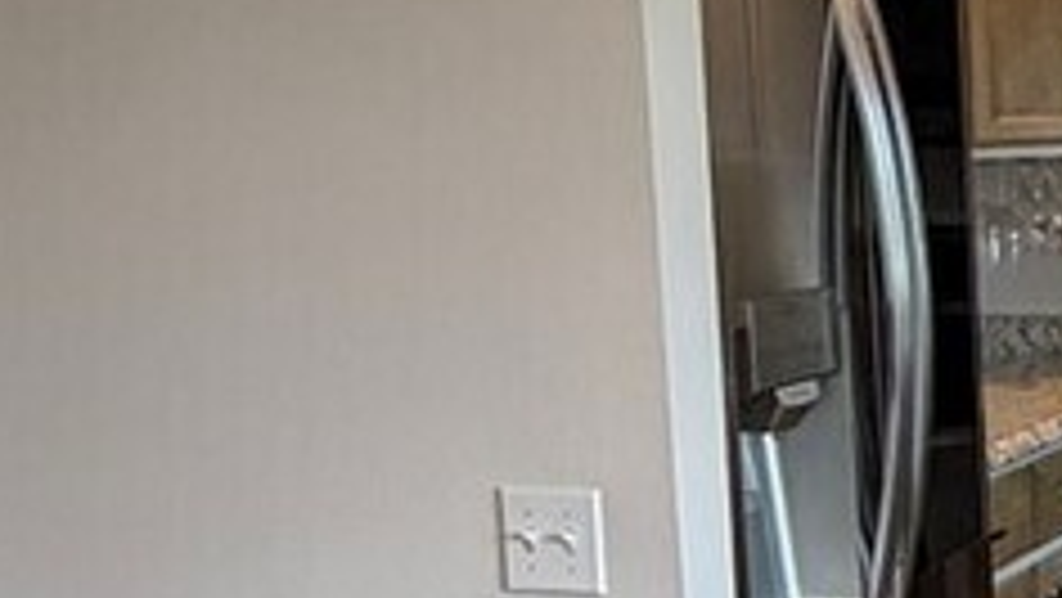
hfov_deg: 20.8
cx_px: 1395
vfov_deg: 12.9
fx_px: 2620
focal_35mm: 93
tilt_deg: -9.2
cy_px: 544
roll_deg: +1.1
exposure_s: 1/120
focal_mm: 2.22
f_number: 2.2
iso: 250
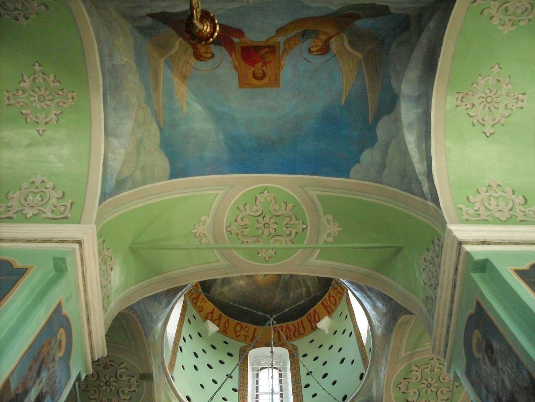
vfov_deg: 37.7
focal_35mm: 38
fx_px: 587
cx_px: 268
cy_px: 201
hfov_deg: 49.0
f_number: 2.8
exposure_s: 1/90
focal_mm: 6.3
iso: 400
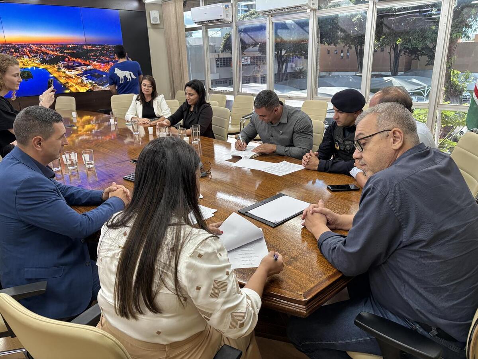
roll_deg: +2.2
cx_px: 239
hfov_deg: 67.3
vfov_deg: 53.1
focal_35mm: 26
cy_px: 180
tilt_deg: -17.9
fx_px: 359
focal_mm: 5.96
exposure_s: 1/60
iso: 250
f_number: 1.6
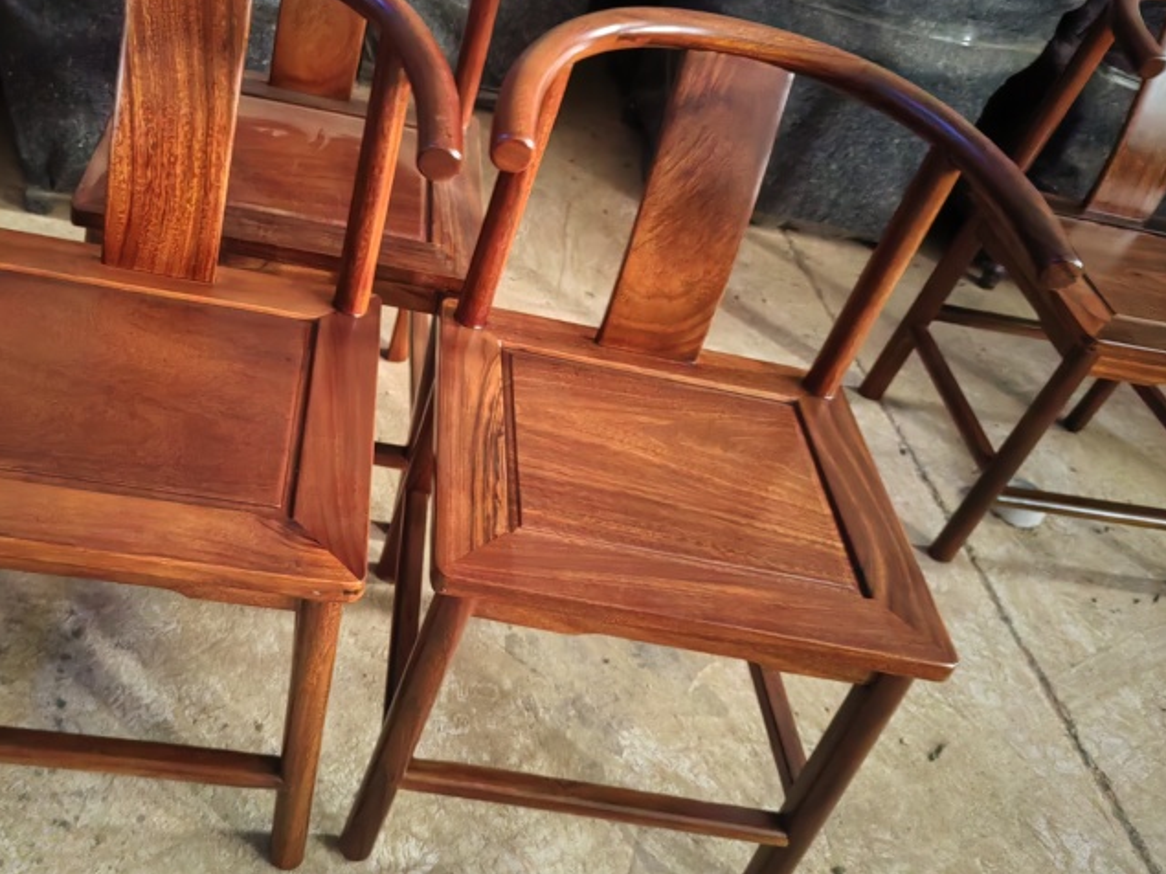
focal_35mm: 34
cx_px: 439
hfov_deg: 53.4
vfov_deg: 41.7
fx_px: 1145
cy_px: 369
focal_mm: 5.52
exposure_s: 1/20
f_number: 1.9
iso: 1250
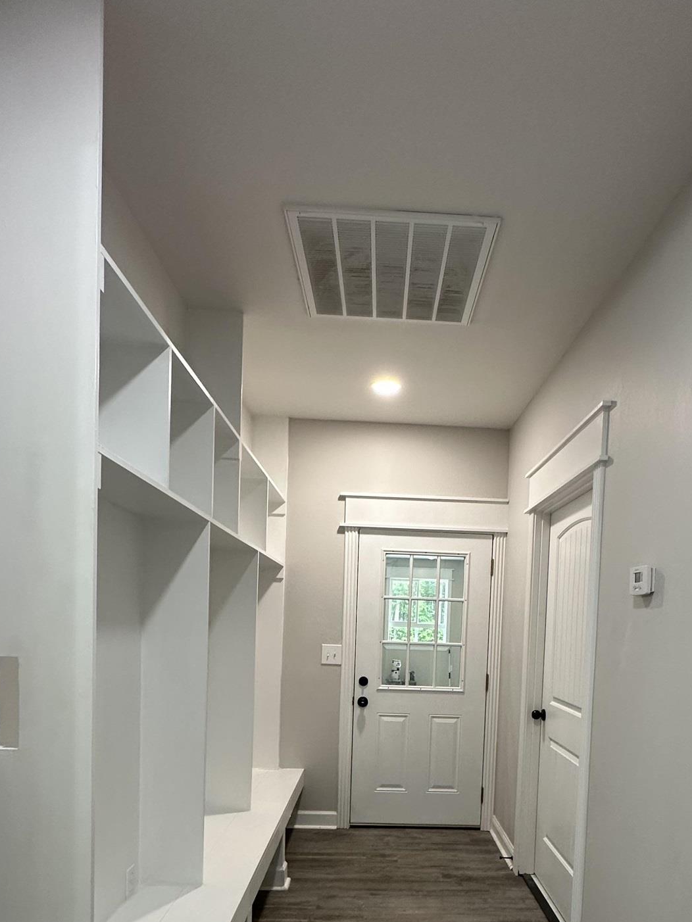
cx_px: 401
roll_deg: -2.0
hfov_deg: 58.6
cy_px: 658
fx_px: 613
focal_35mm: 23
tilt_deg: -2.5
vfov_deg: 70.4
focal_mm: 2.22
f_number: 2.2
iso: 160
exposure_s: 1/60
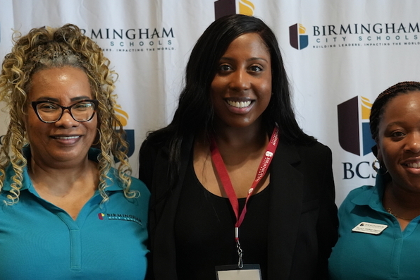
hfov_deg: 36.2
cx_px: 238
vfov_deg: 24.6
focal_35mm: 55
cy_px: 153
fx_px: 641
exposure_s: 1/160
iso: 4000
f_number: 2.8
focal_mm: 32
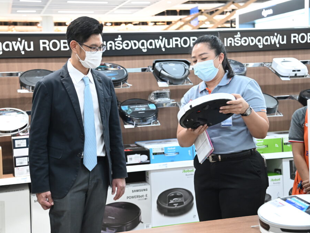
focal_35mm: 55
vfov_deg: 26.6
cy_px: 117
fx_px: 493
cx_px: 143
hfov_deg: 34.9
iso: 4000
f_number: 4
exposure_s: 1/200
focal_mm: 50
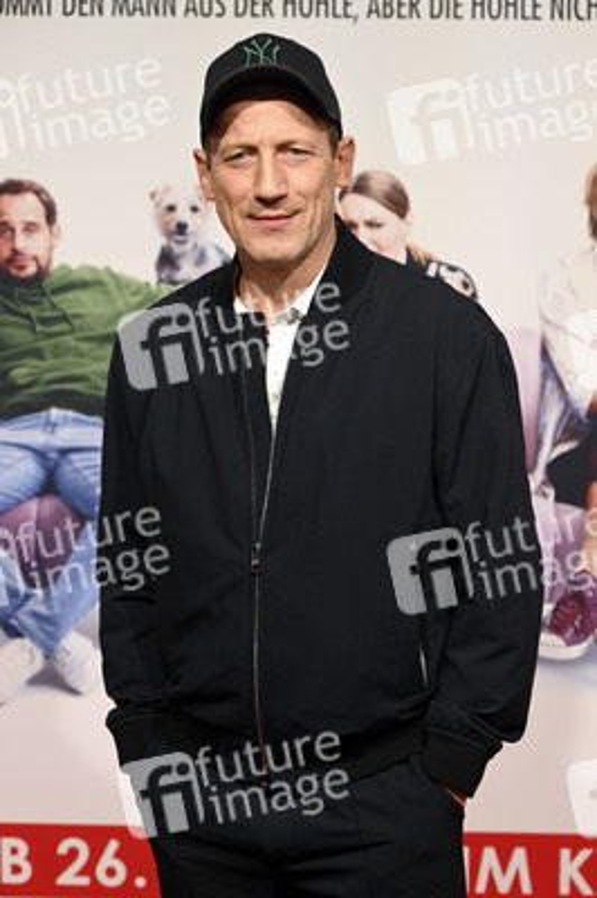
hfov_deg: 14.4
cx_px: 298
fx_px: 2367
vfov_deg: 21.5
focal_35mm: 95
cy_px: 449
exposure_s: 1/200
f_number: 6.3
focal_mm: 95
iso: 1250
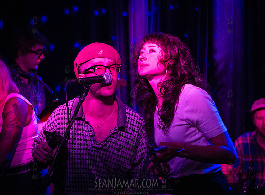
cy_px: 101
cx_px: 152
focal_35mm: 84
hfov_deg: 23.5
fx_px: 635
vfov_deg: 17.5
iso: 12800
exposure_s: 1/320
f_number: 3.5
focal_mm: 60
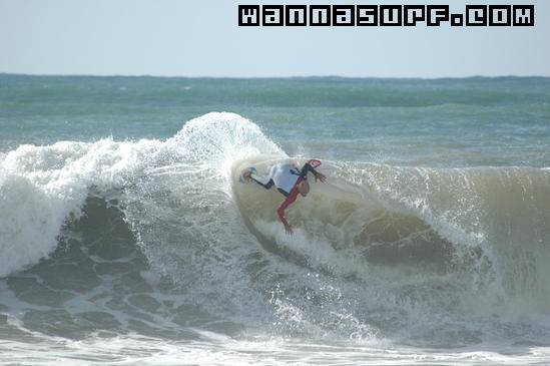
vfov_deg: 3.0
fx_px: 6869
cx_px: 275
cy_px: 183
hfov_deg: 4.6
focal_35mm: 450
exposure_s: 1/3200
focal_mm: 300
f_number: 7.1
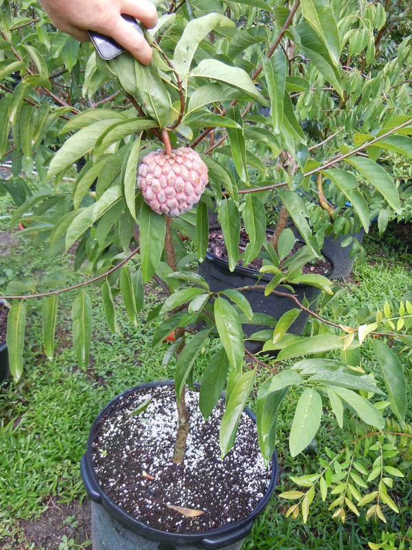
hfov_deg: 46.8
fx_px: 476
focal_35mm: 30
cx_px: 206
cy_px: 275
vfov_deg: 60.0
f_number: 3.5
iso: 250
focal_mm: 5.4
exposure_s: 1/60
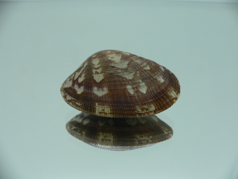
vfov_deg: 40.7
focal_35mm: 35
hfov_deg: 52.6
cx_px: 119
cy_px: 90
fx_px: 241
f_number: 2.8
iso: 100
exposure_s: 1/60
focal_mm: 4.6
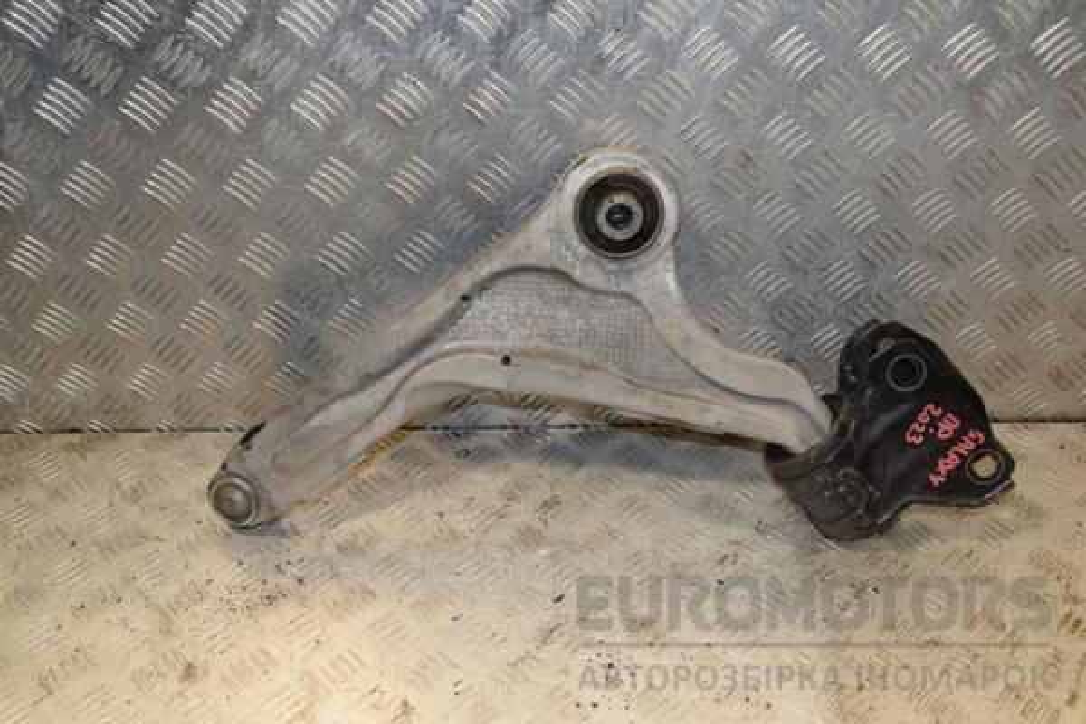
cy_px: 362
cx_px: 543
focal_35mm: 36
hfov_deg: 53.1
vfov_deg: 36.9
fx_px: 1086
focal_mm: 24
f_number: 7.1
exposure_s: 1/200
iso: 800
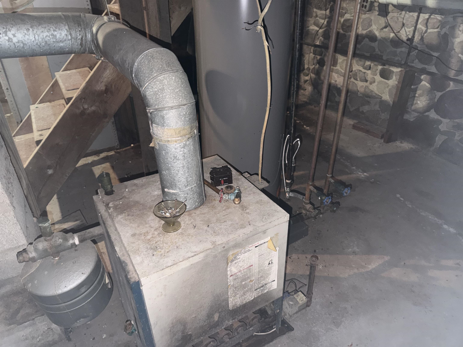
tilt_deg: -32.2
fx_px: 321
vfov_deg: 56.8
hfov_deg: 71.6
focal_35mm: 24
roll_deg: +0.5
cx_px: 232
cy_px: 174
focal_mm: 6.76
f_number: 1.78
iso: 125
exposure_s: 1/4
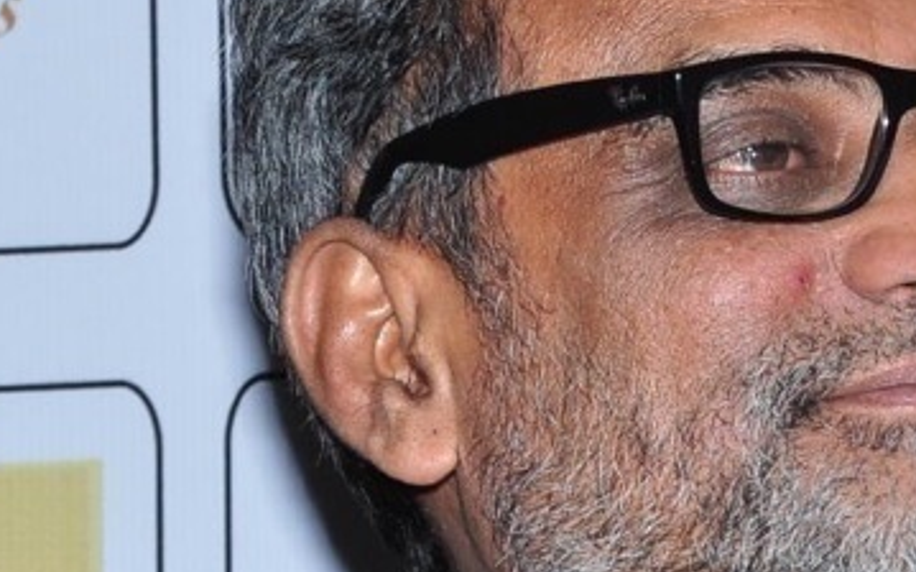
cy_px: 627
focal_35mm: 536
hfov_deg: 3.9
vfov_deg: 2.4
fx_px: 13367
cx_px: 842
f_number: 13
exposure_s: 1/125
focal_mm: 105
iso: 500
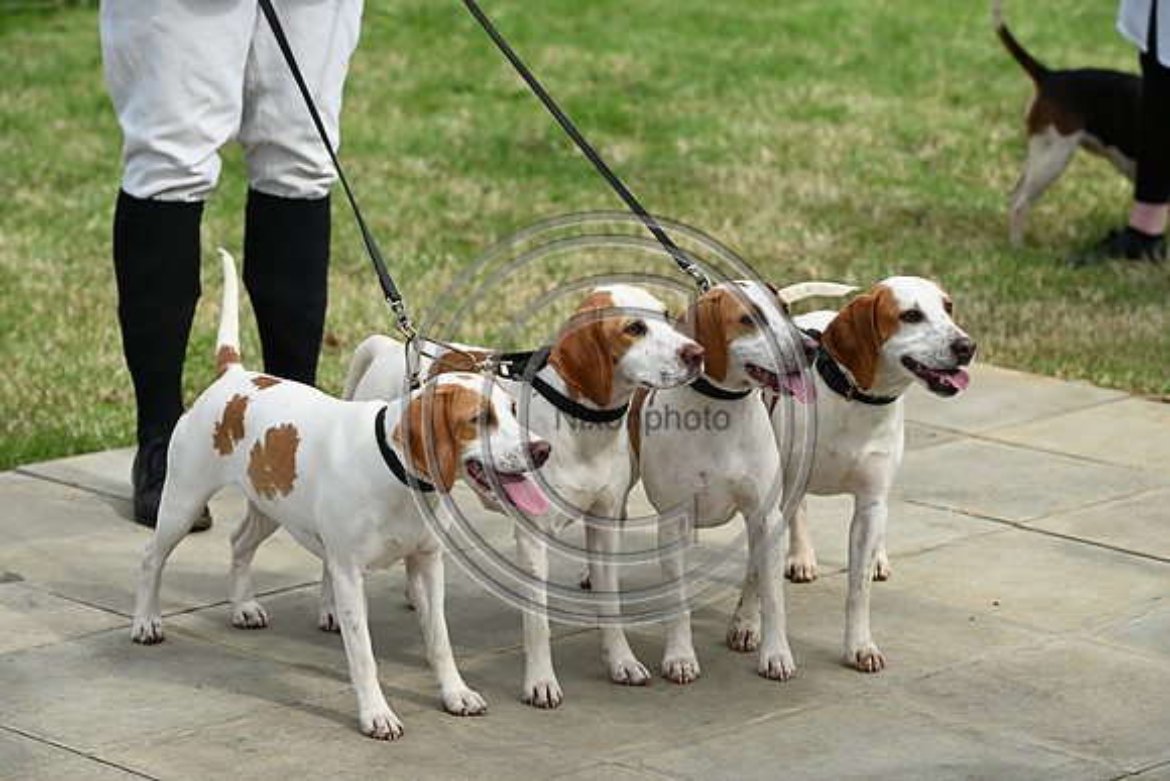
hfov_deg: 17.1
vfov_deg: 11.4
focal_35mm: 120
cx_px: 585
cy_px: 390
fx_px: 3901
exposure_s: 1/1000
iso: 360
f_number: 5.6
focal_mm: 120
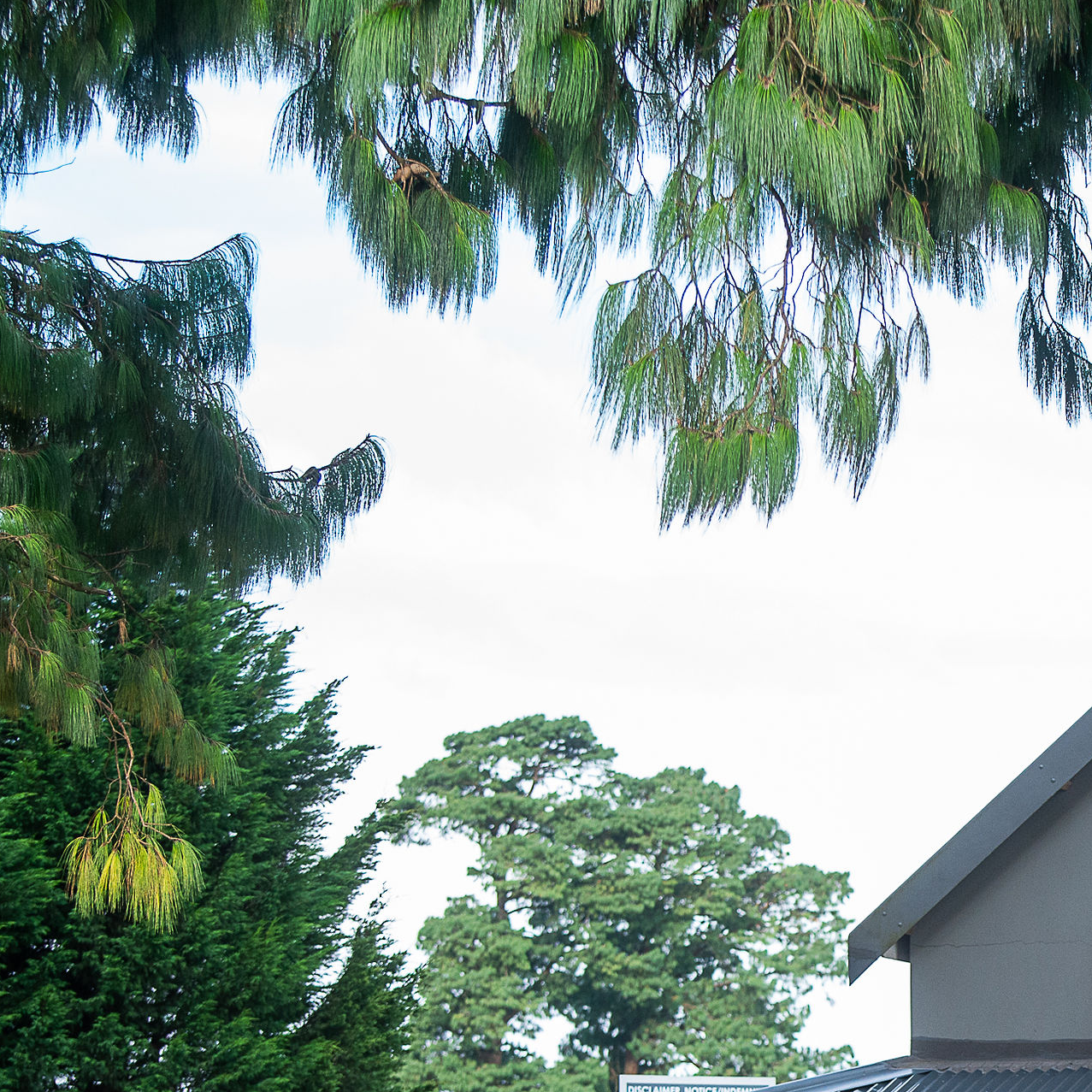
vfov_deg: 9.3
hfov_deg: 9.3
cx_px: 1041
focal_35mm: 187
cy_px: 909
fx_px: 6674
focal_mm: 78
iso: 800
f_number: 5
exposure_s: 1/640
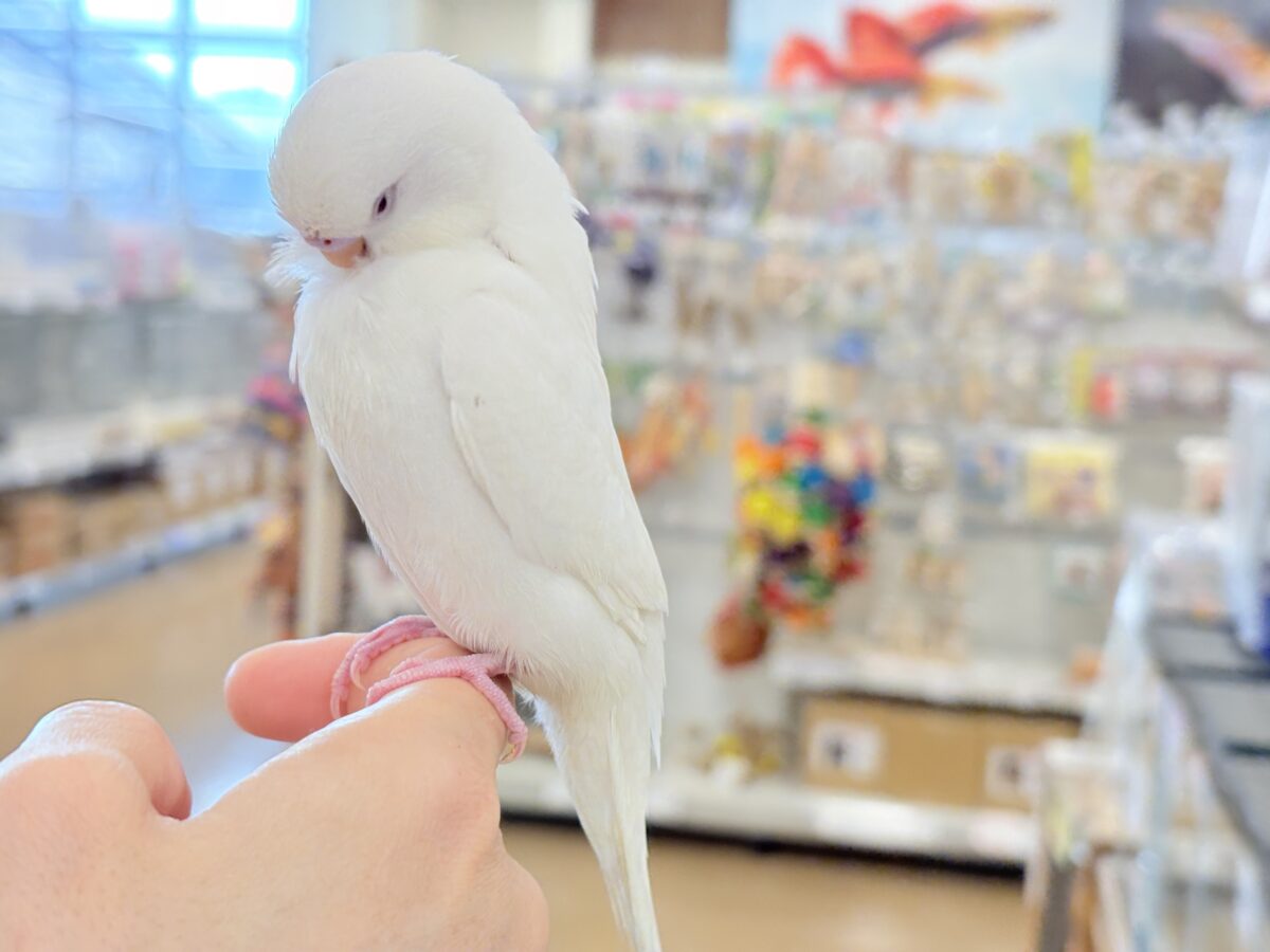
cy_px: 476
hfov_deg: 36.8
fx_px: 1908
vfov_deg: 28.0
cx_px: 635
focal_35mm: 52
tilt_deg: -5.2
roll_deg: -2.3
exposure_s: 1/100
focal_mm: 5.96
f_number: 1.6
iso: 50
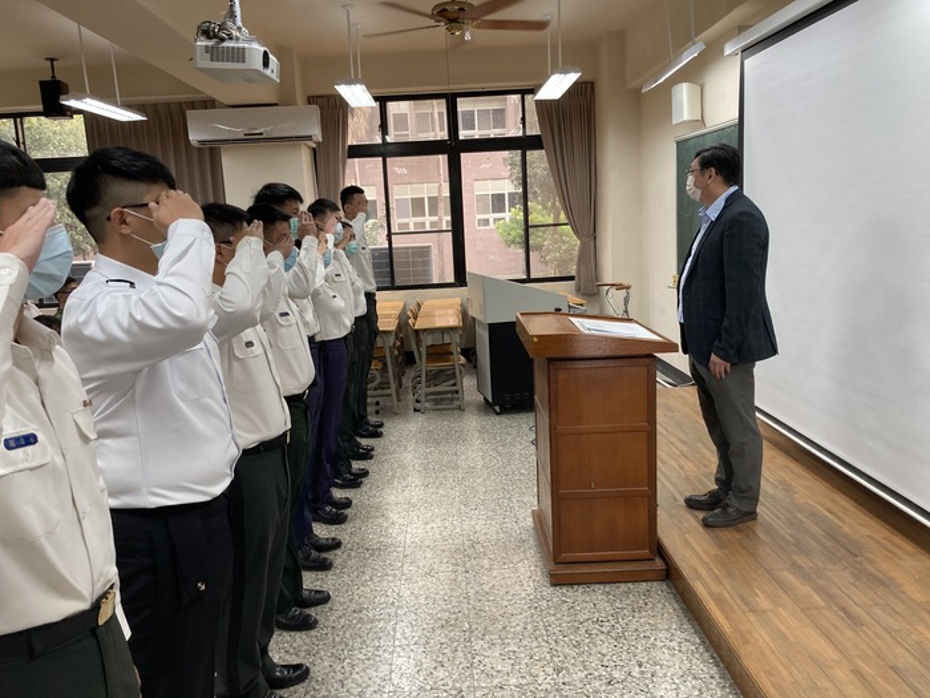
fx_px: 752
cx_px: 465
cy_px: 349
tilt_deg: -7.7
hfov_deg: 63.4
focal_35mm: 28
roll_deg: +3.6
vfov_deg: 49.7
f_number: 1.8
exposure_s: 1/60
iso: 64
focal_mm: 3.99
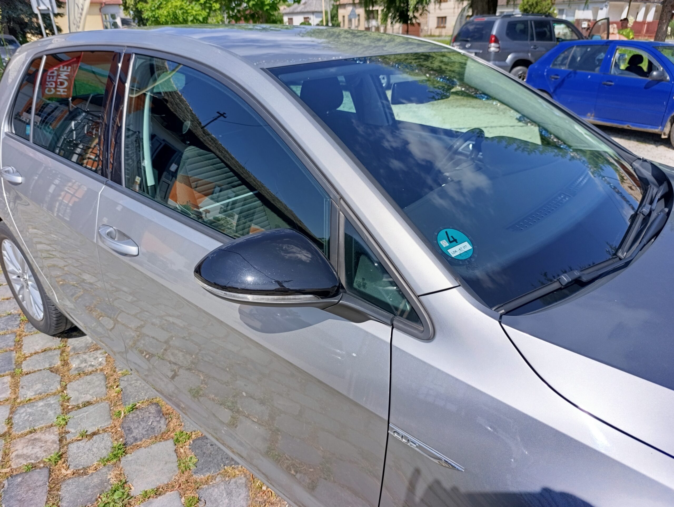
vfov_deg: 59.0
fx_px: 449
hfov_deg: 73.8
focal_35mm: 23
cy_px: 254
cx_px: 337
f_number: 1.6
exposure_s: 1/481
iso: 50
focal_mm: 6.14
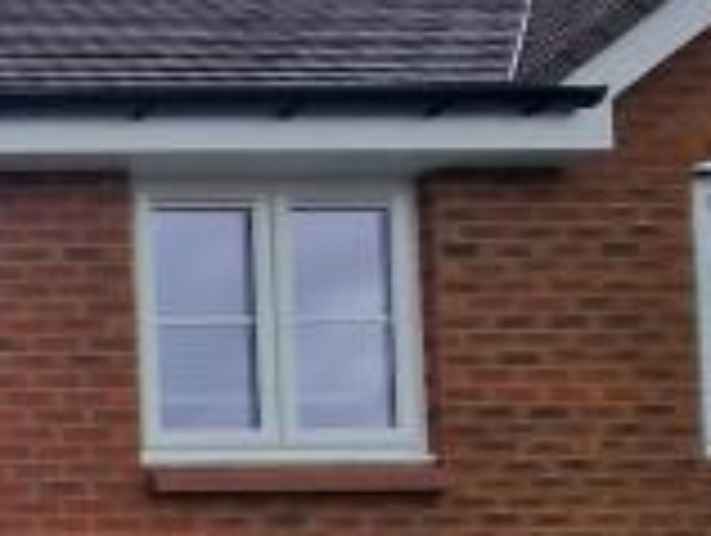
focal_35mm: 84
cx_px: -1125
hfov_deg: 13.7
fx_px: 1728
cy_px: 914
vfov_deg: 15.5
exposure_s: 1/756
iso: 50
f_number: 2.2
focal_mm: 2.2
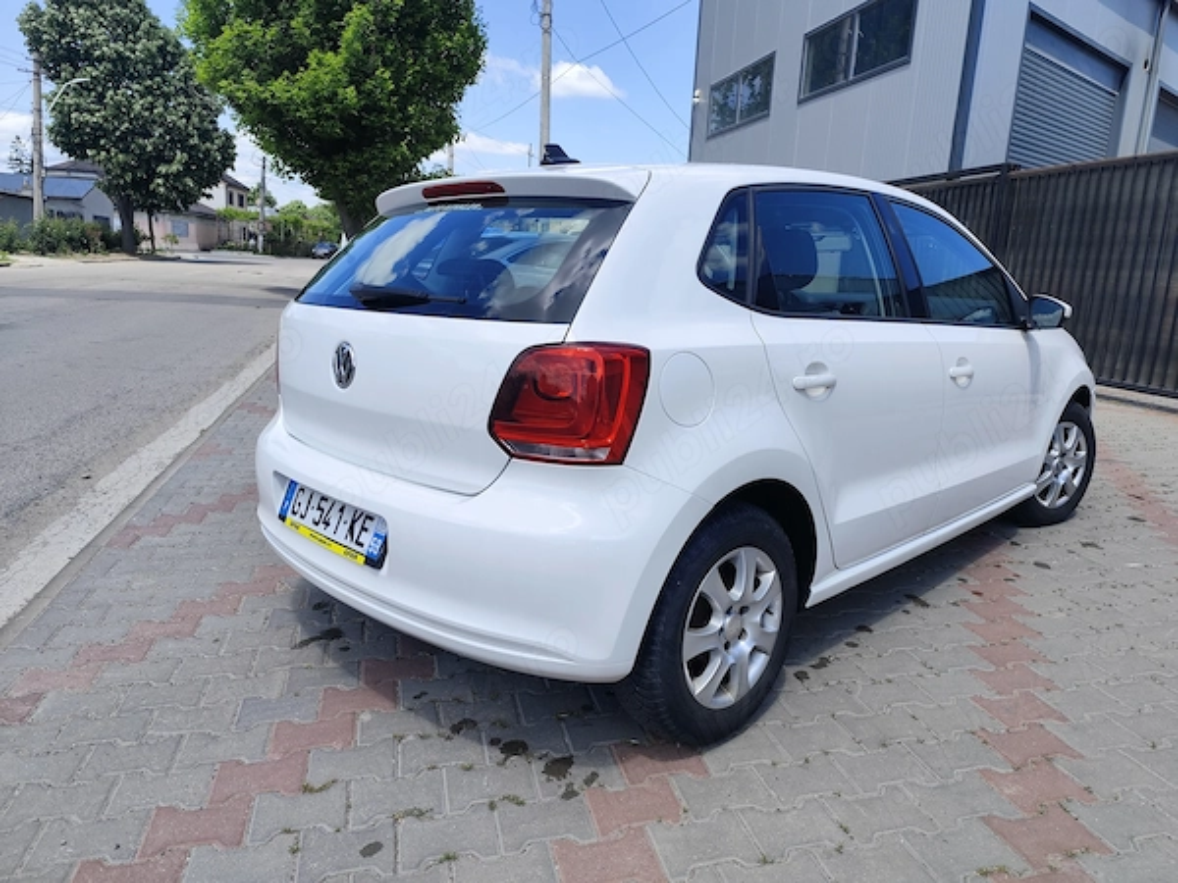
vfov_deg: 58.9
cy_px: 442
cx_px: 589
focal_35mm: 23
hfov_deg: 73.9
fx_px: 783
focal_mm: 6.14
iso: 50
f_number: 1.65
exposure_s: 1/612
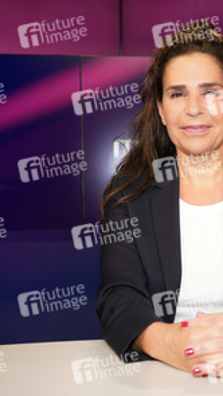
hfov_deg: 21.0
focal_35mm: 56
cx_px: 205
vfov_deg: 37.2
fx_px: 589
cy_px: 200
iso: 2000
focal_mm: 35
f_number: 5
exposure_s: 1/125
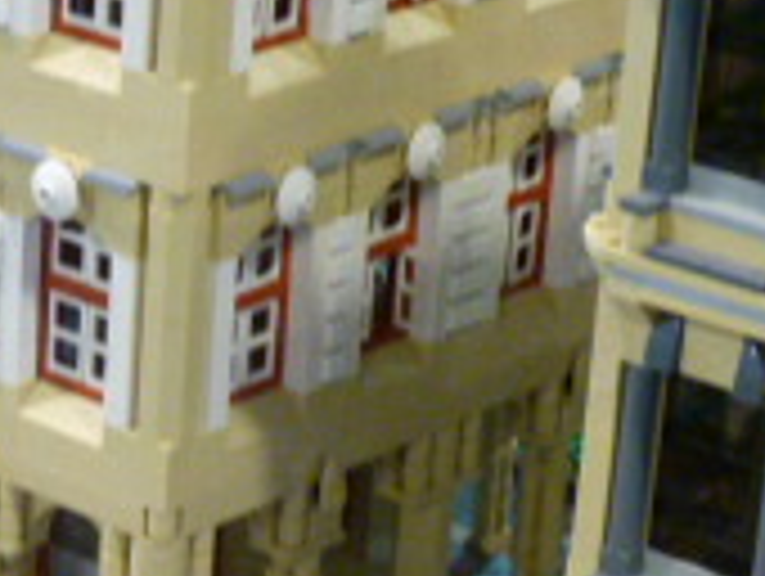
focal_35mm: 158
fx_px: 3497
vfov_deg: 9.4
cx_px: -58
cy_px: 504
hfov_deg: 12.3
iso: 400
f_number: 3.7
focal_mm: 6.9
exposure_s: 1/20
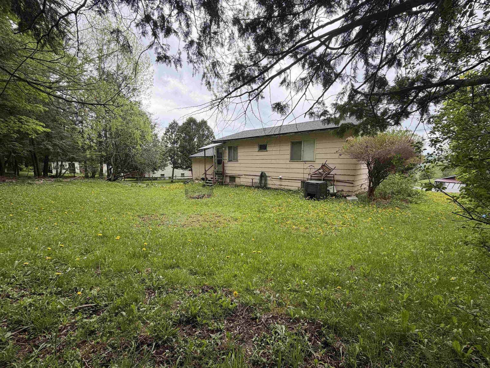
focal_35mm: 14
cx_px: 245
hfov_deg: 102.1
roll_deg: +0.1
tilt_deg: -6.5
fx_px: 198
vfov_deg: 85.7
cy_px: 184
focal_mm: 2.22
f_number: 2.2
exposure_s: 1/167
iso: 40
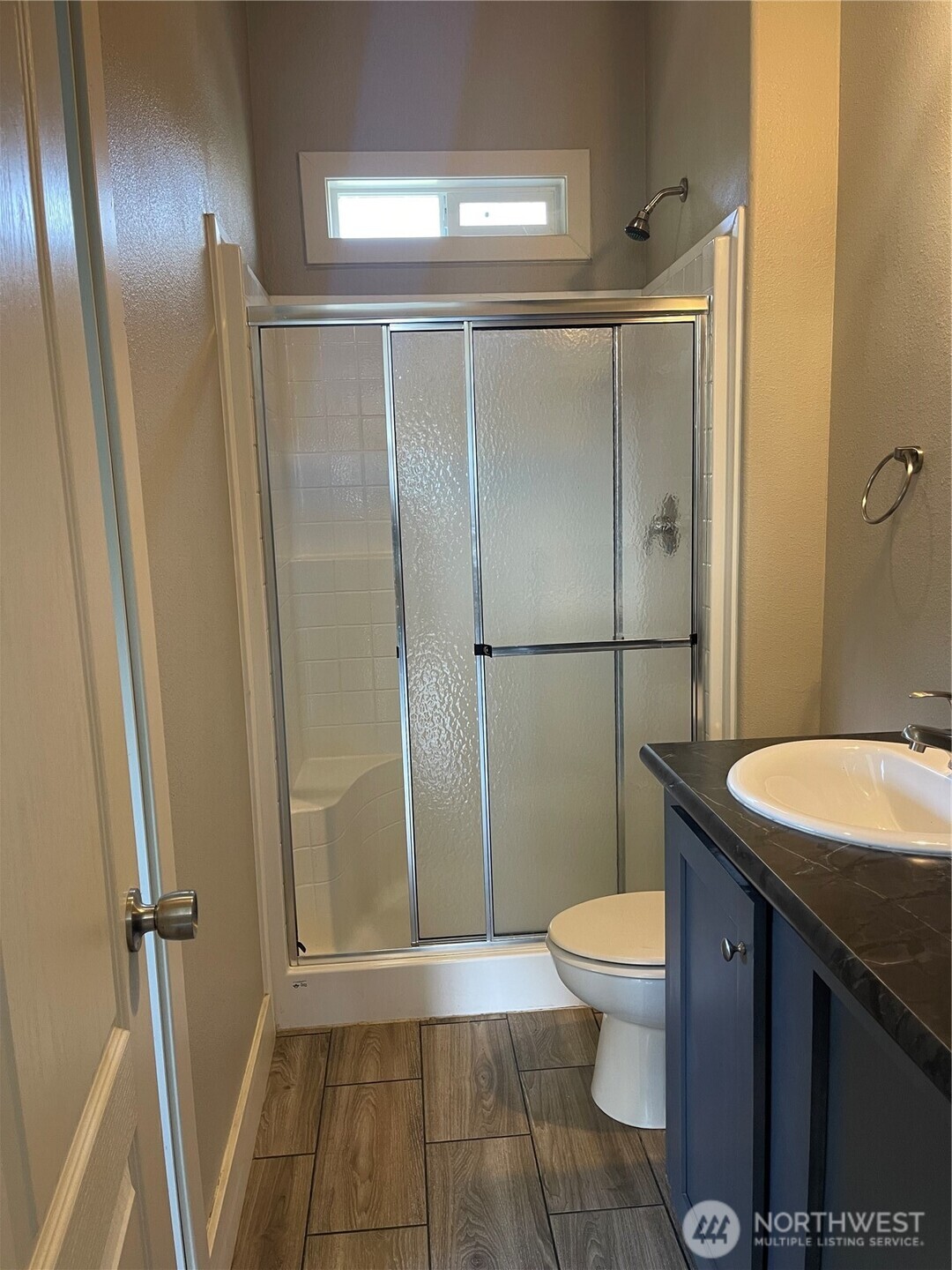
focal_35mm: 25
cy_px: 635
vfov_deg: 69.4
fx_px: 917
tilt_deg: -9.5
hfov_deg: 54.9
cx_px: 476
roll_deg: +2.1
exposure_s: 1/60
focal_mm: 5.1
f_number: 1.6
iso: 160
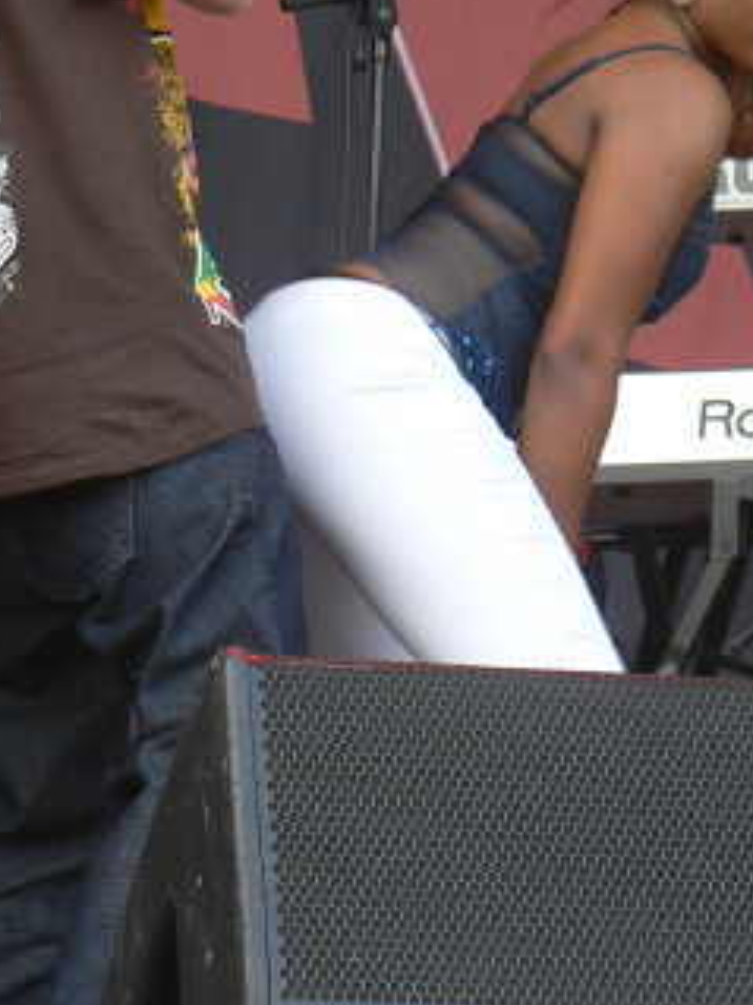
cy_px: 200
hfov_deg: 6.7
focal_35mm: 222
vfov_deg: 8.9
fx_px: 6443
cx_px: 301
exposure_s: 1/60
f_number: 3.2
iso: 64
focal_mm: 21.2
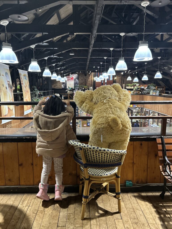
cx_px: 86
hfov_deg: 53.1
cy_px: 114
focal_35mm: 26
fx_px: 172
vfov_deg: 67.3
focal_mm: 5.7
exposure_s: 1/50
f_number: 1.5
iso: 400
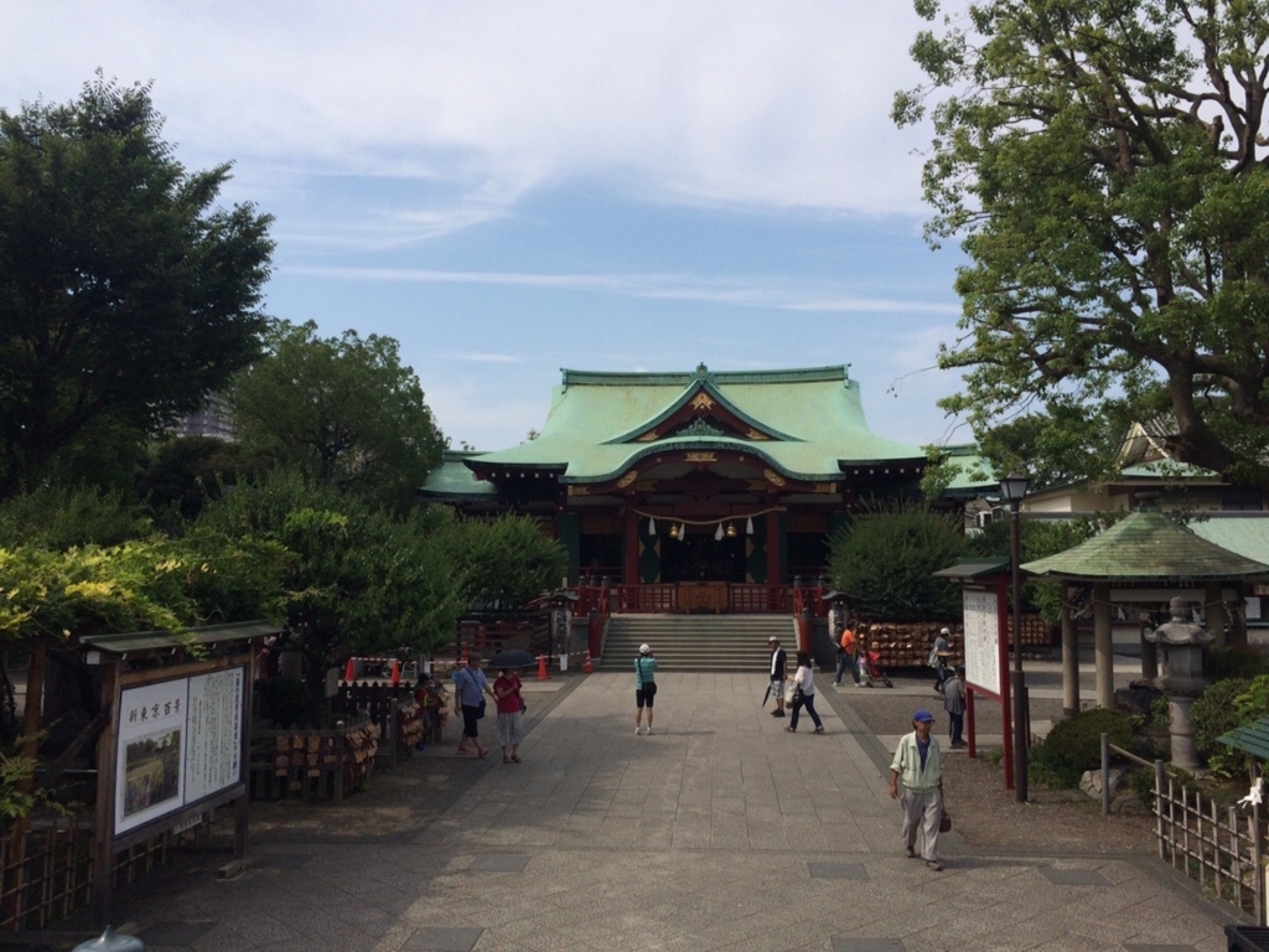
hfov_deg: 61.7
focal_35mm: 29
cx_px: 634
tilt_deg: +3.6
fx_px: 1063
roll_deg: +1.1
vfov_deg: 48.2
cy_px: 476
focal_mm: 4.15
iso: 32
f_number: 2.2
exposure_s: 1/4115
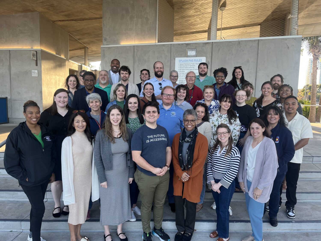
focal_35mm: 26
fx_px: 241
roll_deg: -2.6
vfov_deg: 53.1
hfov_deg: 67.3
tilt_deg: -7.1
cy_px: 120
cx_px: 160
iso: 40
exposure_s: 1/193
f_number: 1.6
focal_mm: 5.1
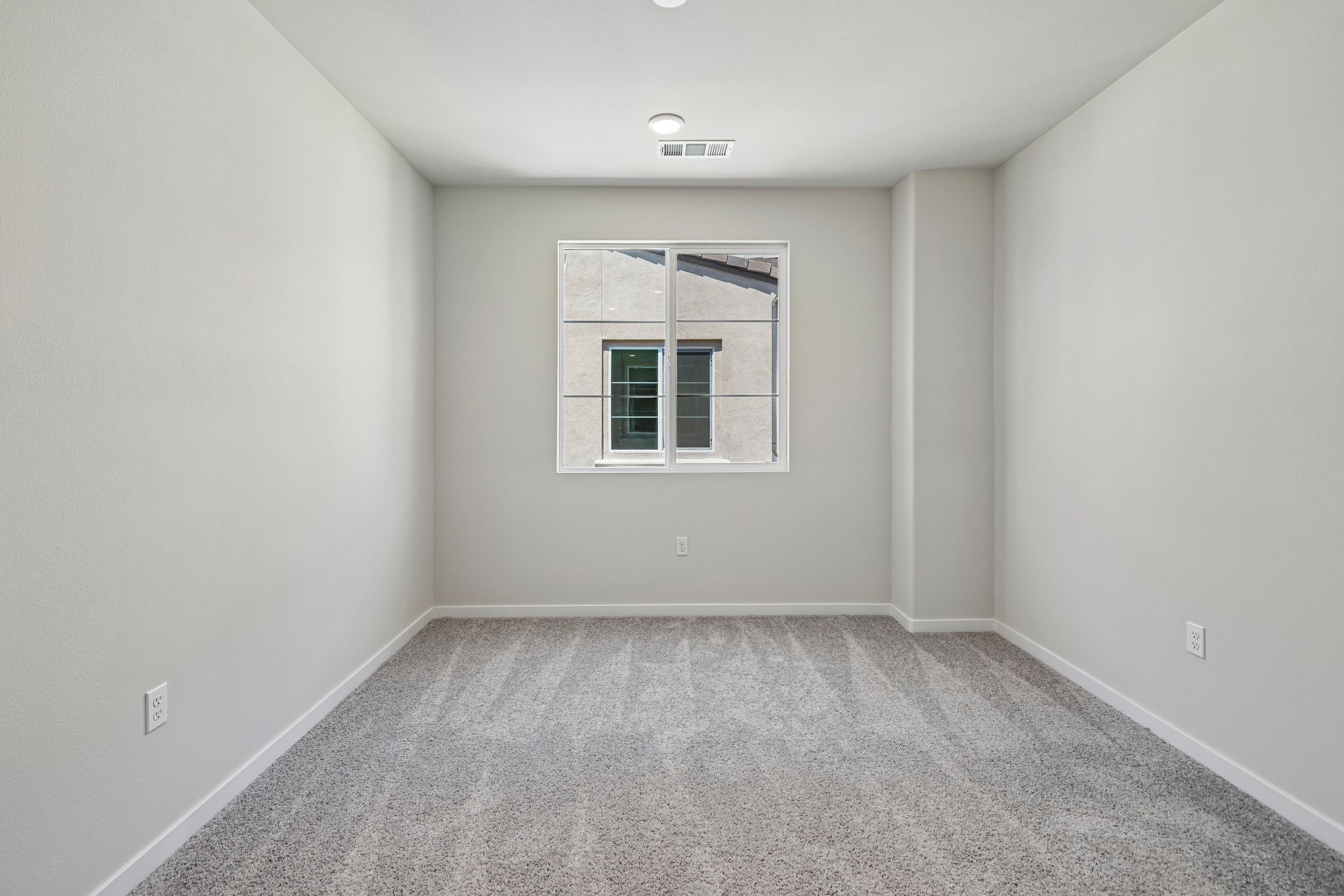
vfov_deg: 77.3
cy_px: 448
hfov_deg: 100.4
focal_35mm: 15
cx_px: 672
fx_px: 560
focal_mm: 15
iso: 100
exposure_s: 1/30
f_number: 7.1
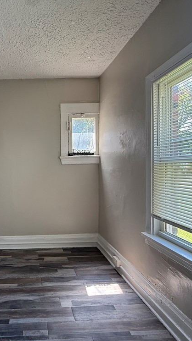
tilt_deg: -3.0
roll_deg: +0.7
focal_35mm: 21
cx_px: 32
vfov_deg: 83.9
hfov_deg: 49.6
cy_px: 173
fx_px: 190
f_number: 2.2
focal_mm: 2.22
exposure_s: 1/99
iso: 200
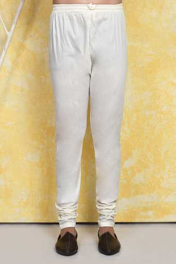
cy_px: 131
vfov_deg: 38.9
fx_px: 374
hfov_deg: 26.5
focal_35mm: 51
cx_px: 87
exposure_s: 1/160
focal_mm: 50
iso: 800
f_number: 10
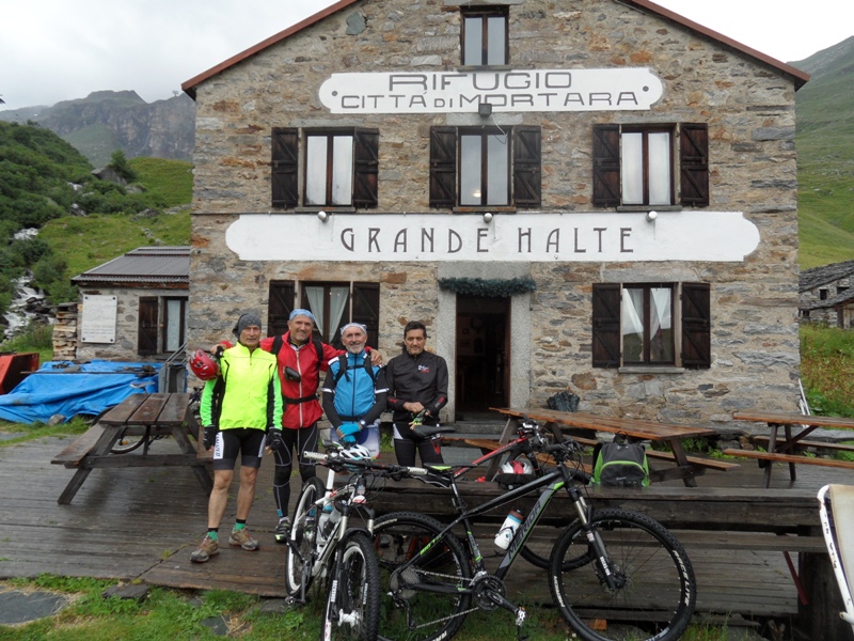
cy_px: 320
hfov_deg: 71.6
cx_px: 427
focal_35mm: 24
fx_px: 592
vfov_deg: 56.8
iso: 80
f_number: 3.2
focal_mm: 3.9
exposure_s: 1/180
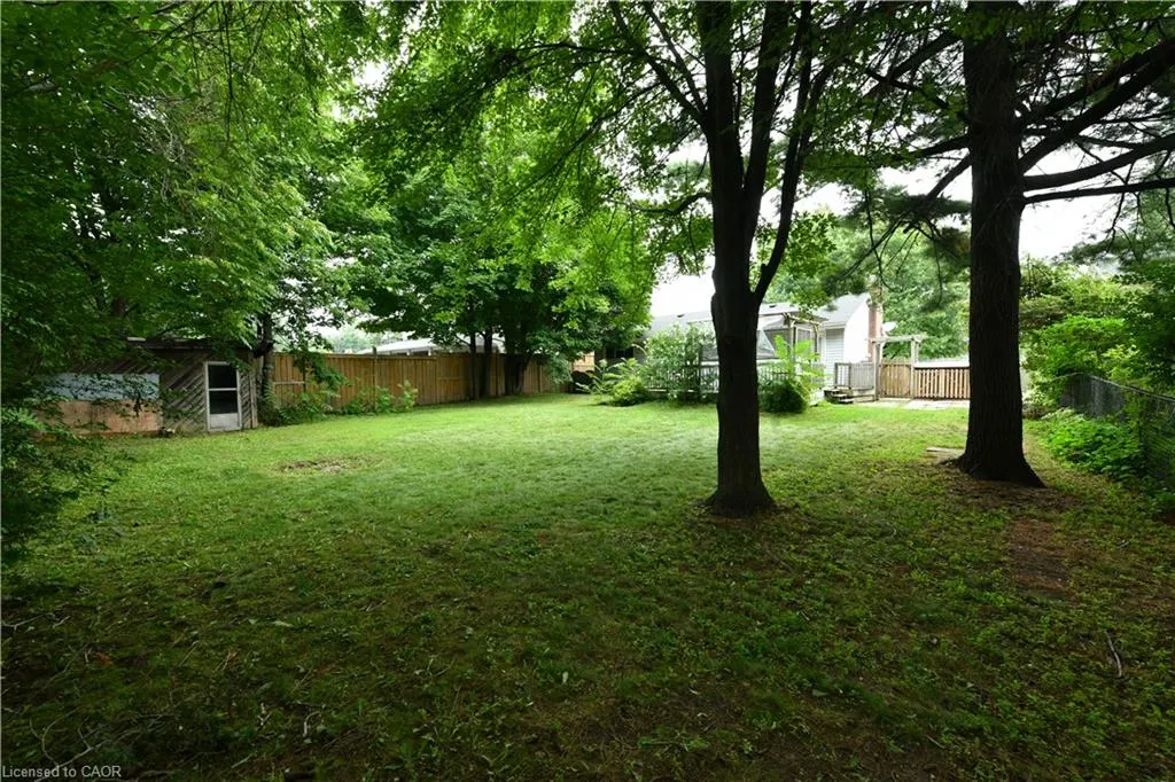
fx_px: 457
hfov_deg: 104.3
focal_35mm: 14
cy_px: 391
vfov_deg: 81.2
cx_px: 588
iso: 1000
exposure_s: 1/100
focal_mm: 14
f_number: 8
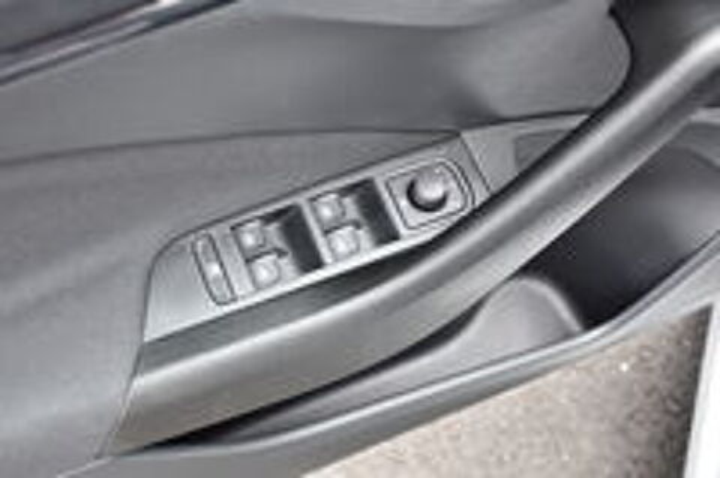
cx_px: 360
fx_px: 1019
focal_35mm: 51
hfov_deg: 38.9
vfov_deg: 26.4
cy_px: 239
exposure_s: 1/60
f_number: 4.2
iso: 720
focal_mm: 34
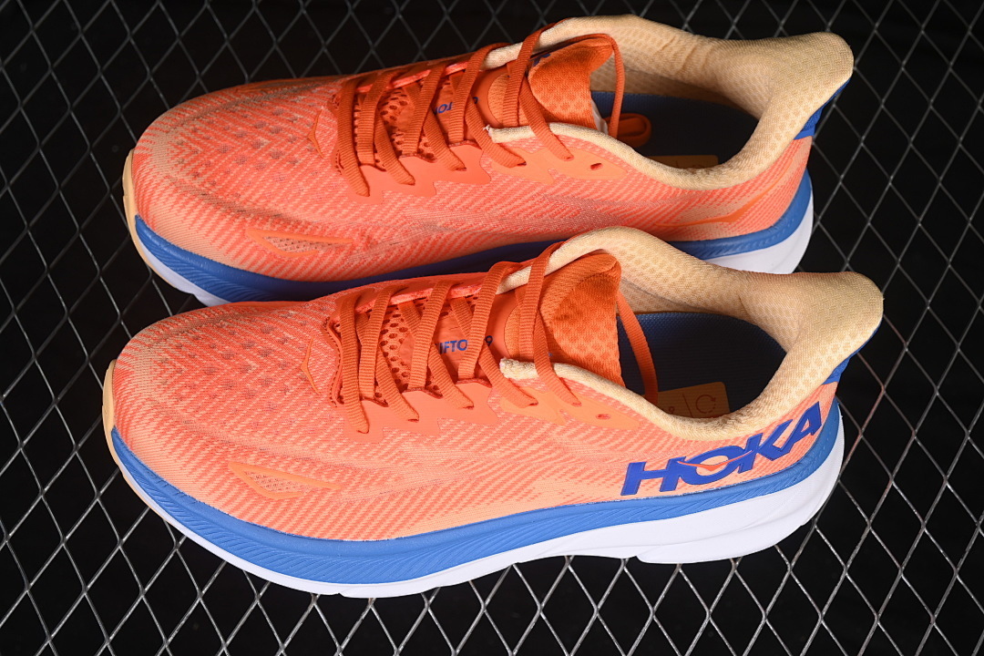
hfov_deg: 27.0
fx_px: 2050
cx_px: 492
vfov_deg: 18.2
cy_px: 328
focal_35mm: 75
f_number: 7.1
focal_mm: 50
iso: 160
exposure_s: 1/80
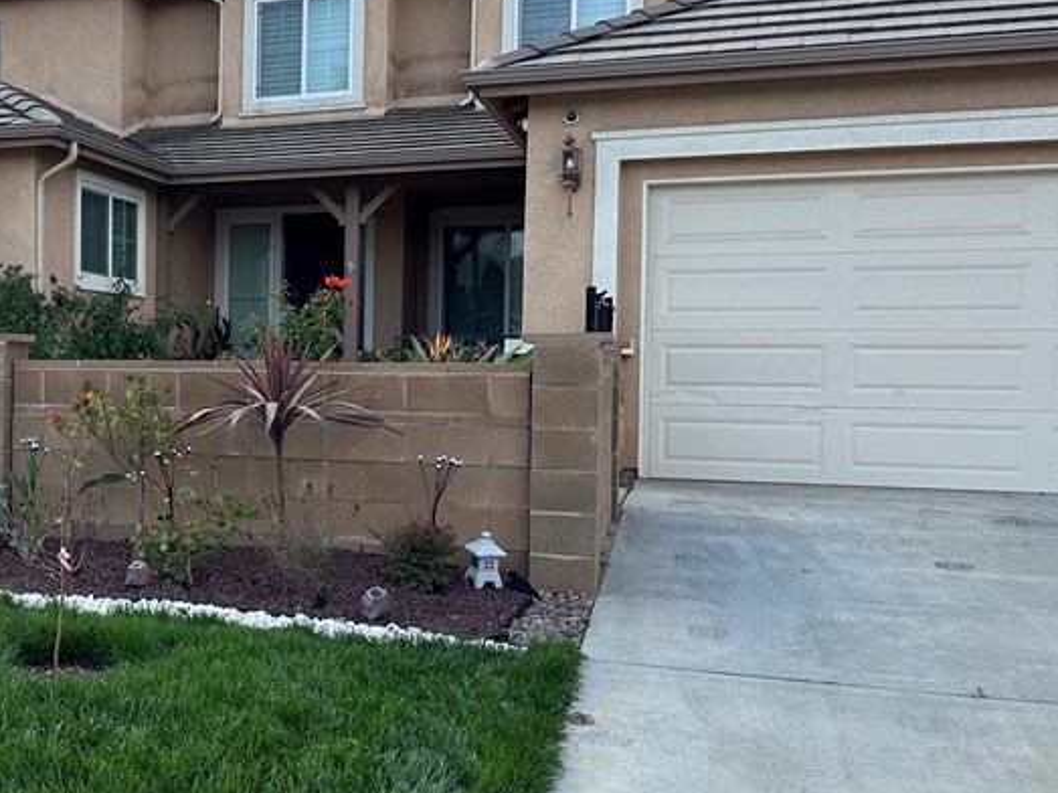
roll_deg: -0.8
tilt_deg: -0.3
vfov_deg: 30.9
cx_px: 93
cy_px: 390
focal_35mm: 47
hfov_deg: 37.6
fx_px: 1436
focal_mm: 6.86
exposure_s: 1/2203
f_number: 1.78
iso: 80
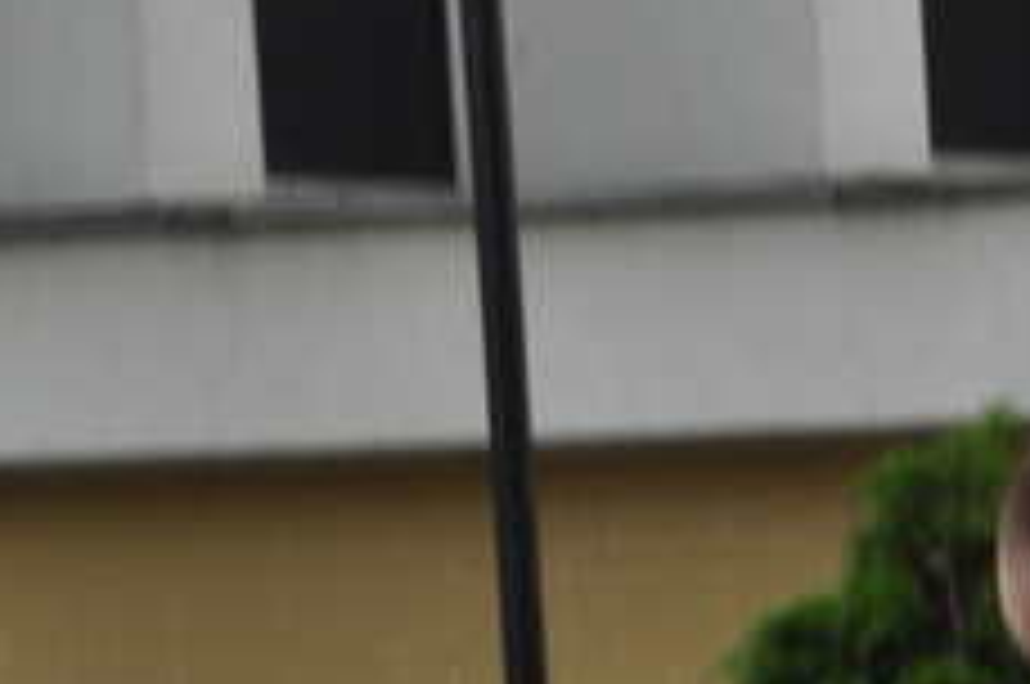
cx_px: 1345
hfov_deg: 5.4
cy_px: 794
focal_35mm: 377
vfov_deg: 3.6
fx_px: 10771
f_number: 13
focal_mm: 90
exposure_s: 1/100
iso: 250
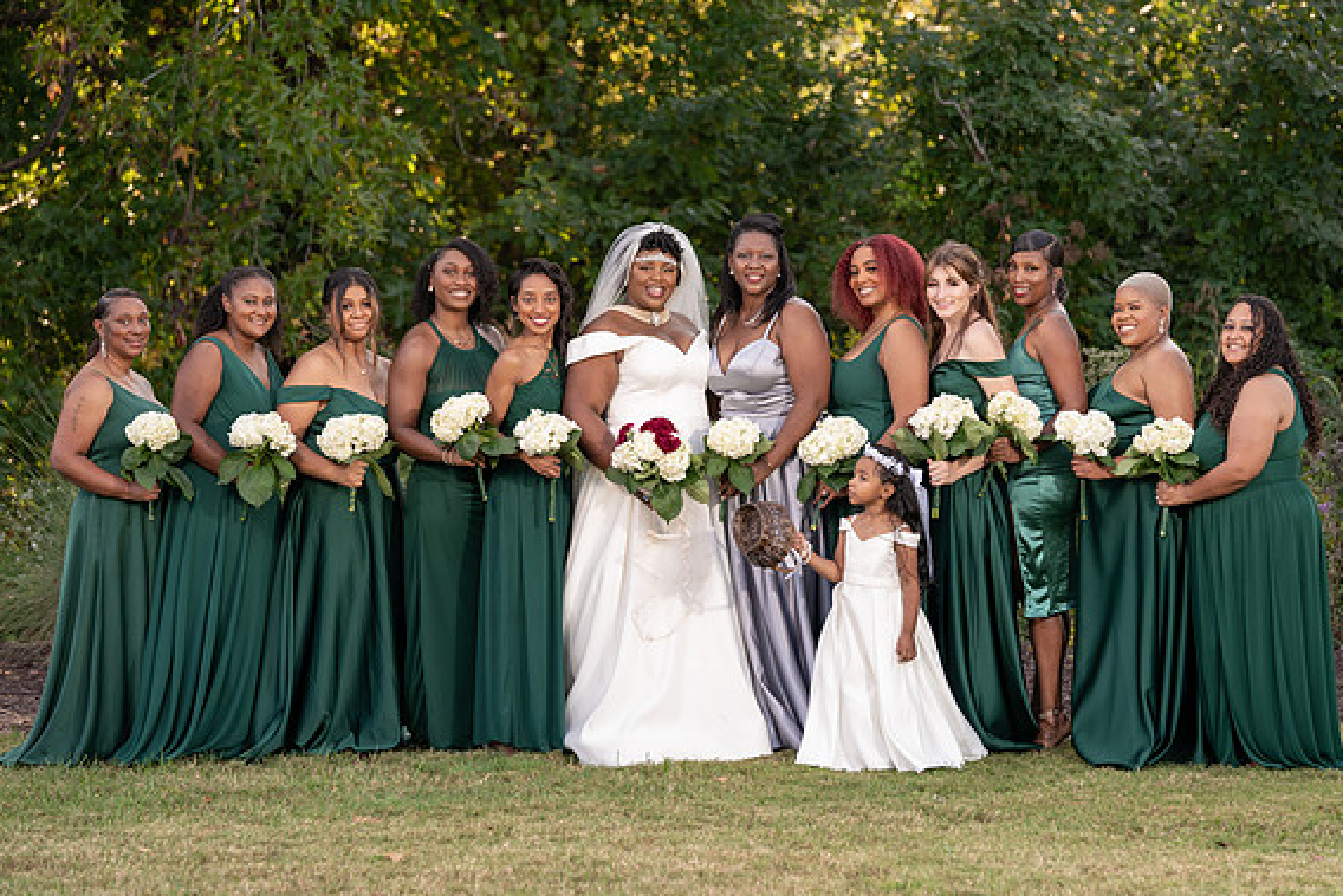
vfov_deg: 9.8
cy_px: 450
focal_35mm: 140
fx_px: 5224
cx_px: 679
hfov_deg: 14.6
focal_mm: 137
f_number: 4
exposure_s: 1/200
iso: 160
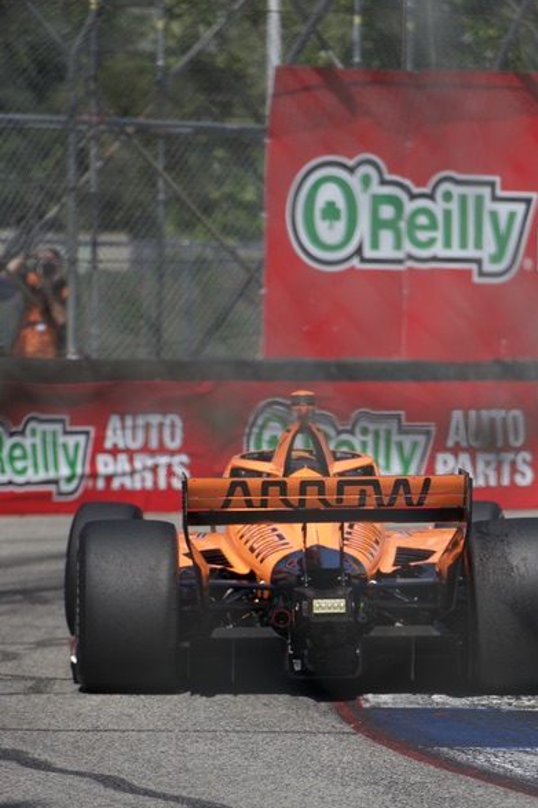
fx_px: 6437
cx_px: 289
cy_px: 574
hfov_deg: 4.8
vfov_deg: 7.2
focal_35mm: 287
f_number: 2.8
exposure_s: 1/2500
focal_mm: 155
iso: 100
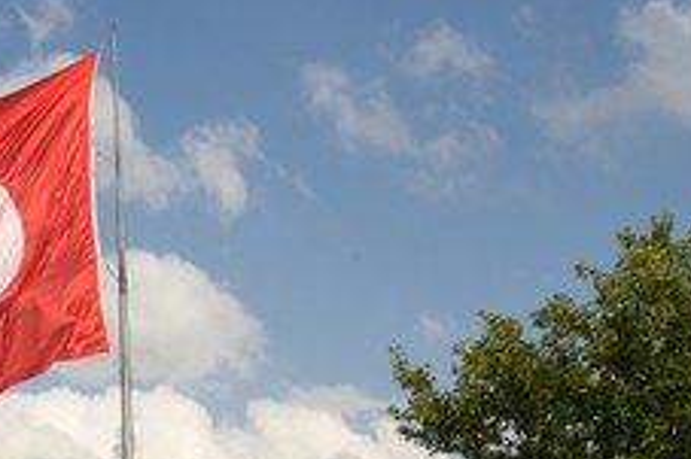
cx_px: 125
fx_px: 1400
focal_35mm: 73
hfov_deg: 27.1
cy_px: 500
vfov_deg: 18.0
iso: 100
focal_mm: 24
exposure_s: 1/60
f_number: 16
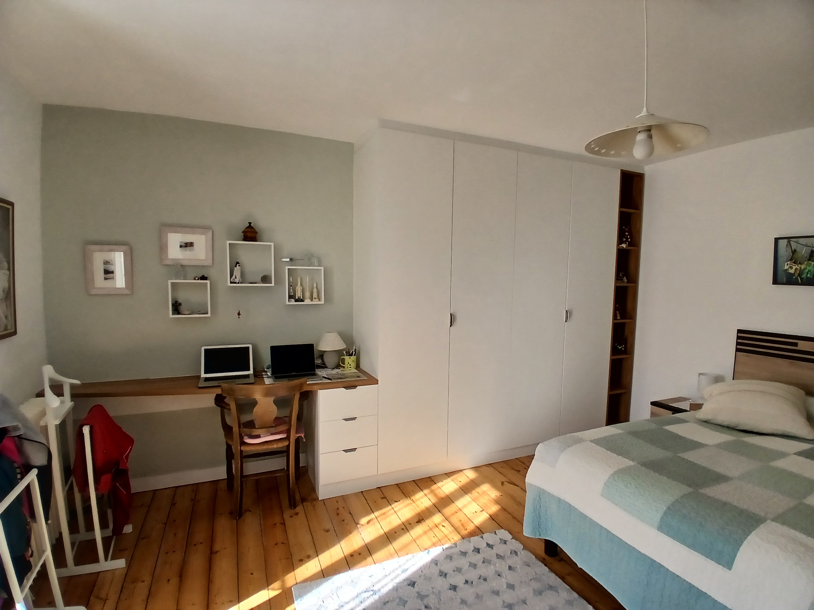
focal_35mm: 17
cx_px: 407
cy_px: 305
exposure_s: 1/100
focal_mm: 1.4
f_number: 2.2
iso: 80
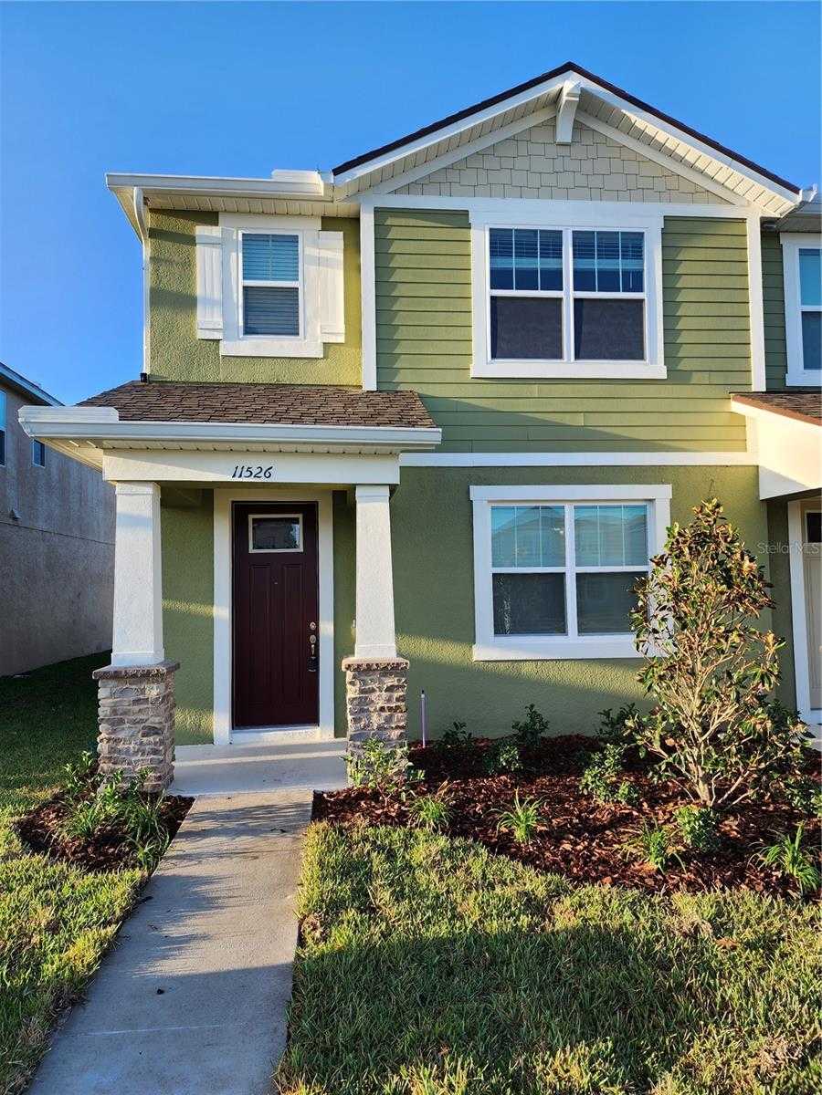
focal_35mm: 23
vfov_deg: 73.9
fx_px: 728
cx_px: 411
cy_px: 548
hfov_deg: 58.9
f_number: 1.8
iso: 12
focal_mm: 6.4
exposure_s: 1/260
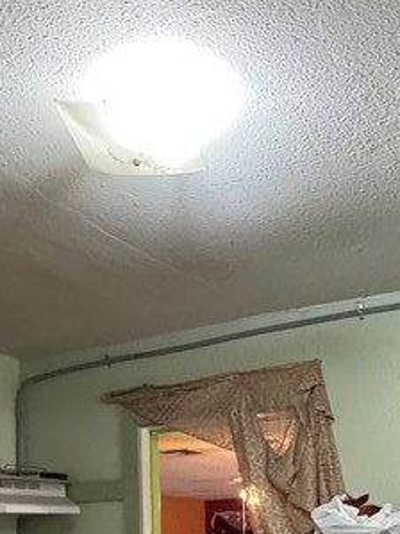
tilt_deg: -2.0
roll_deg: +0.9
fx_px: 740
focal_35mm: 48
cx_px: 241
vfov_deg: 34.4
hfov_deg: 30.2
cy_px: 586
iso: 1250
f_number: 2.2
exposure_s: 1/40
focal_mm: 2.22
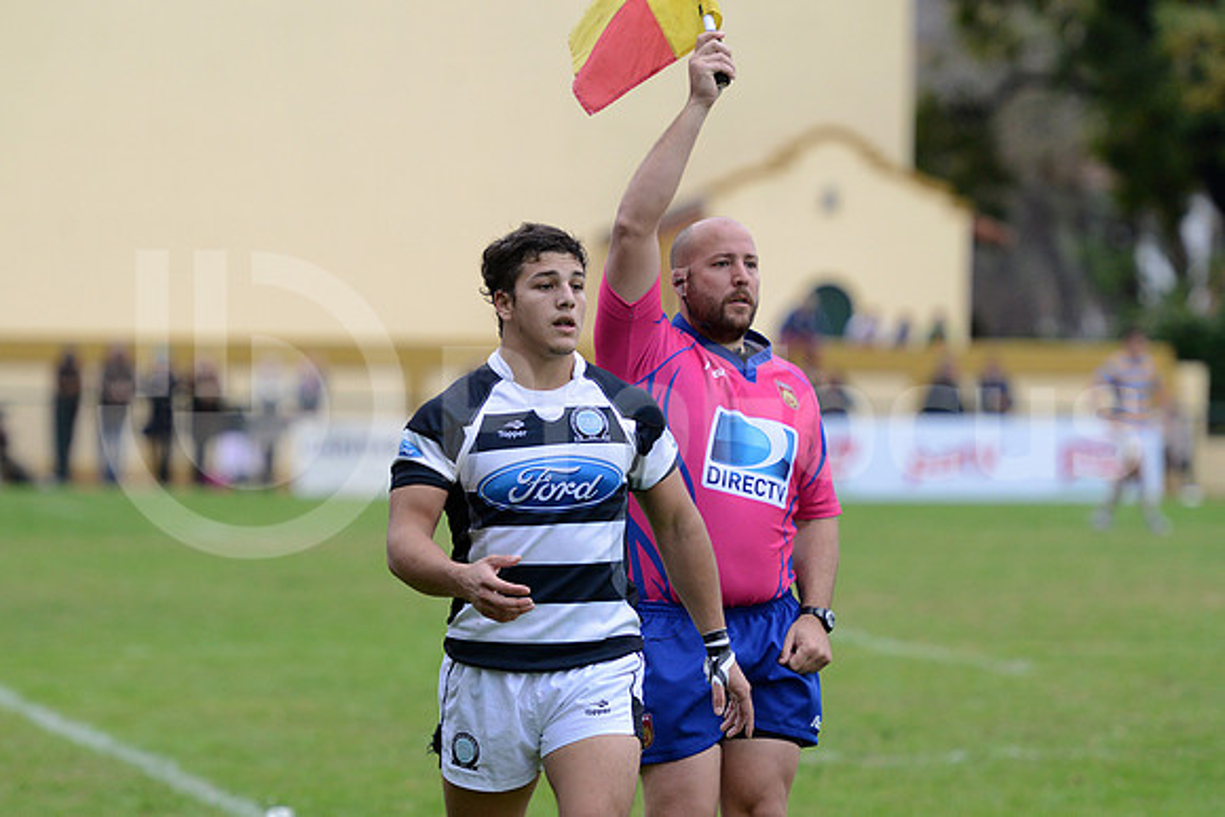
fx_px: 7488
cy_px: 408
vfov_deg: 6.2
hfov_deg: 9.4
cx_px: 612
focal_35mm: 220
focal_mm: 220
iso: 2000
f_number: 4
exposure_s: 1/500
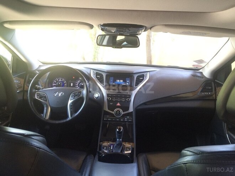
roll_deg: -2.2
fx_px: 197
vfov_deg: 48.2
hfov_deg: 61.7
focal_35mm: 29
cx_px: 118
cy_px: 88
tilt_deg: -12.4
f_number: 2.2
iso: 200
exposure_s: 1/33
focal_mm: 4.15
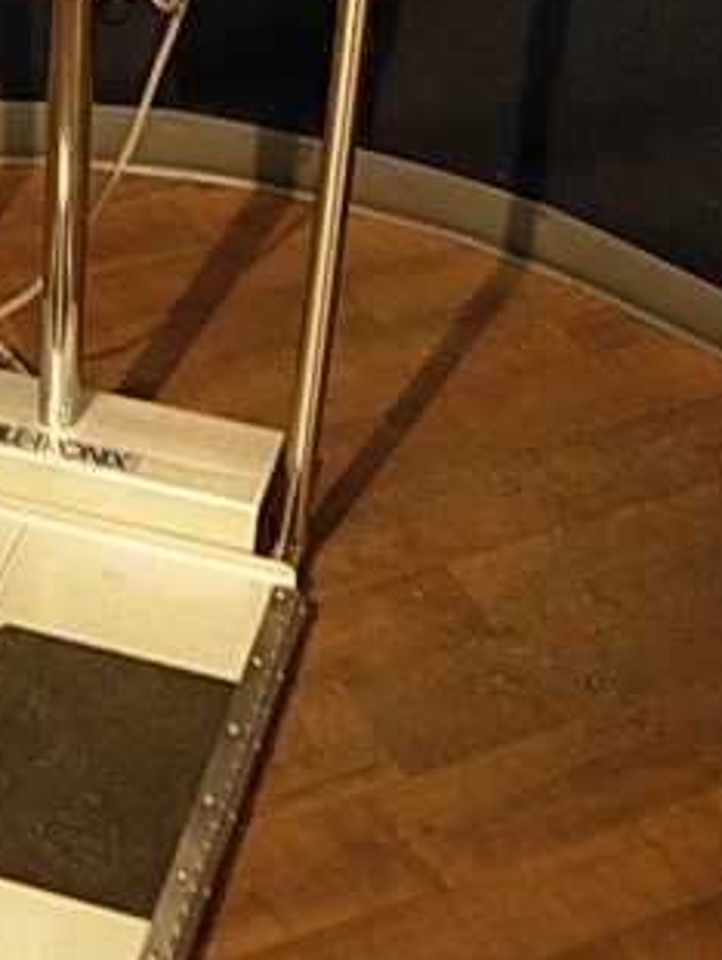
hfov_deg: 19.4
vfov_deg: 25.7
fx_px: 2054
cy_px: 151
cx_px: 3
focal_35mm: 74
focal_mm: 7.5
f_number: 2.7
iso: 64
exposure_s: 1/4
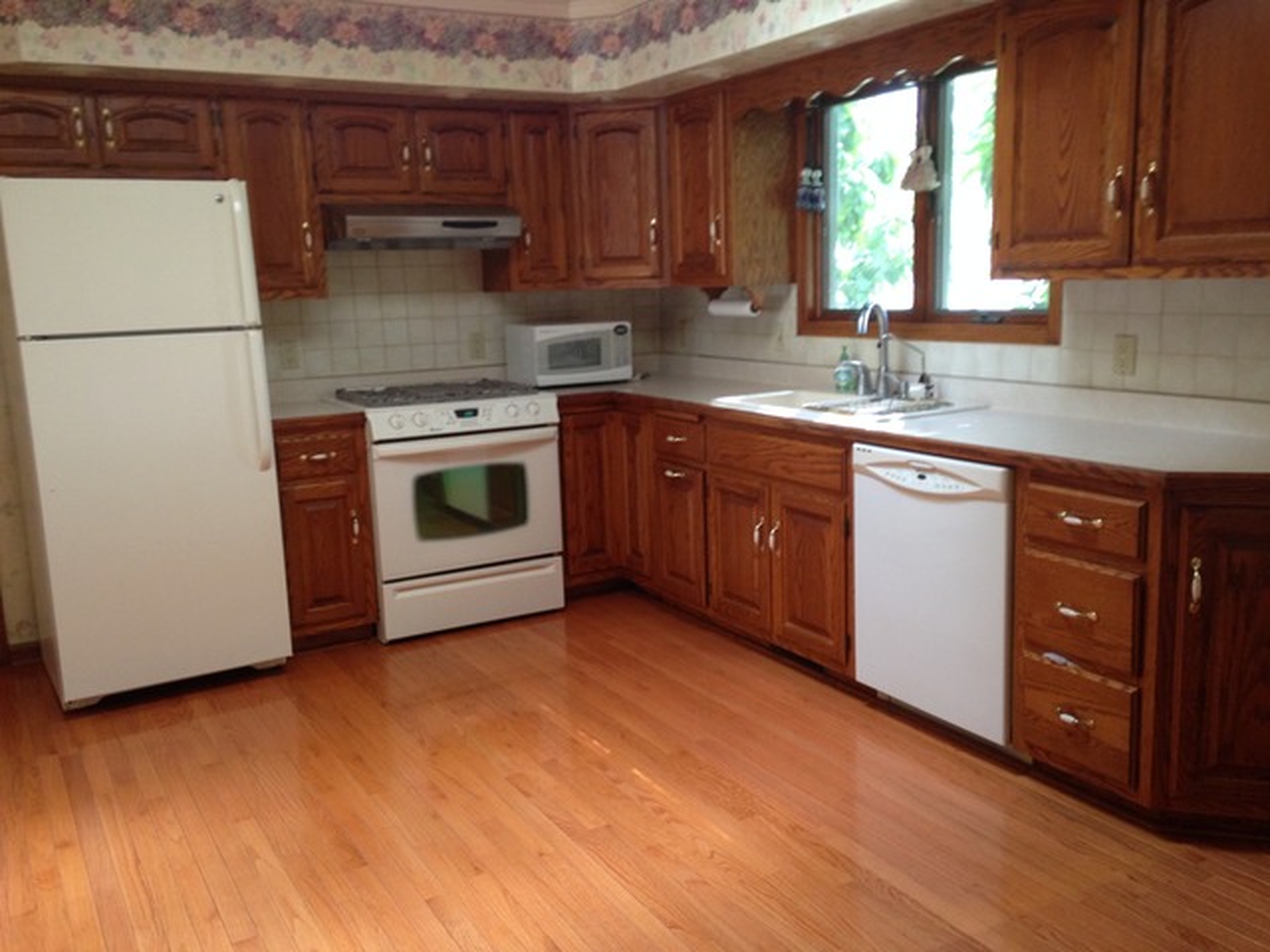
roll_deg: +0.0
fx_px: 1211
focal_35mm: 33
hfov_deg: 55.4
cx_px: 635
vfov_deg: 42.9
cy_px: 476
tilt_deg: -9.4
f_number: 2.4
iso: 100
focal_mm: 4.12
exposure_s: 1/20
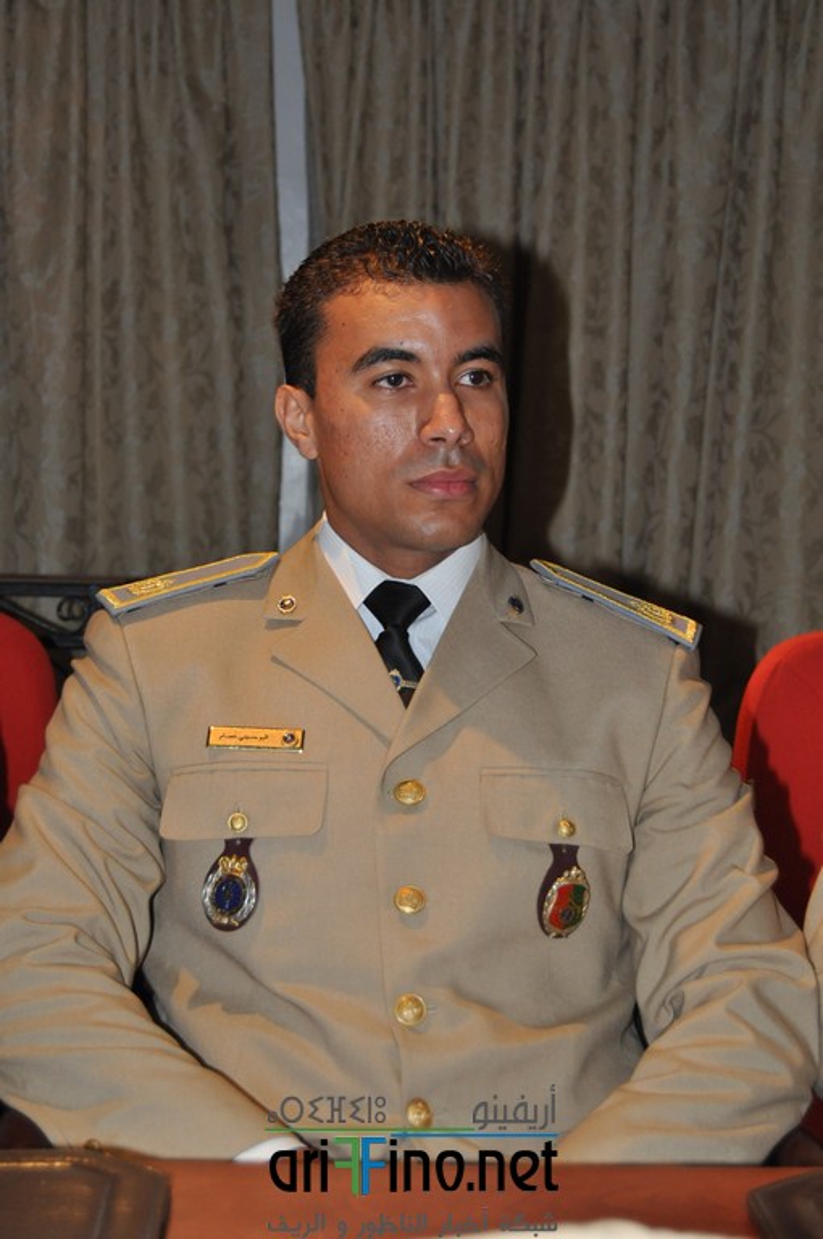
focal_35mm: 69
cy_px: 620
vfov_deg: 29.3
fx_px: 2372
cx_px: 412
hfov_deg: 19.7
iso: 800
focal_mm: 46
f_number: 5.3
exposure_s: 1/60
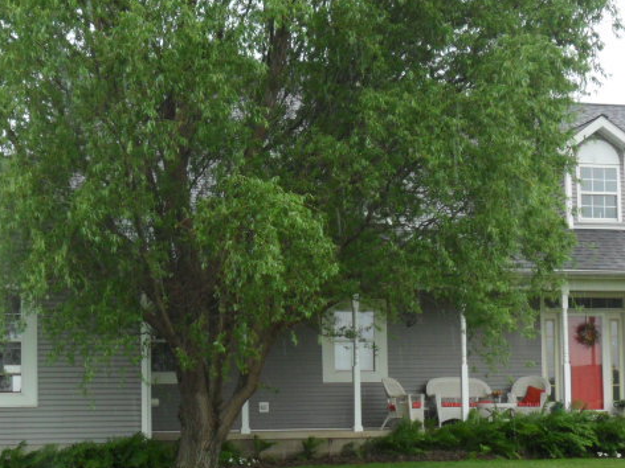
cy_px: 303
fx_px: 1372
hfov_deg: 25.7
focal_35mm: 76
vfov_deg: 19.3
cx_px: 286
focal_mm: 6.3
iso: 80
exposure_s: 1/250
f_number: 3
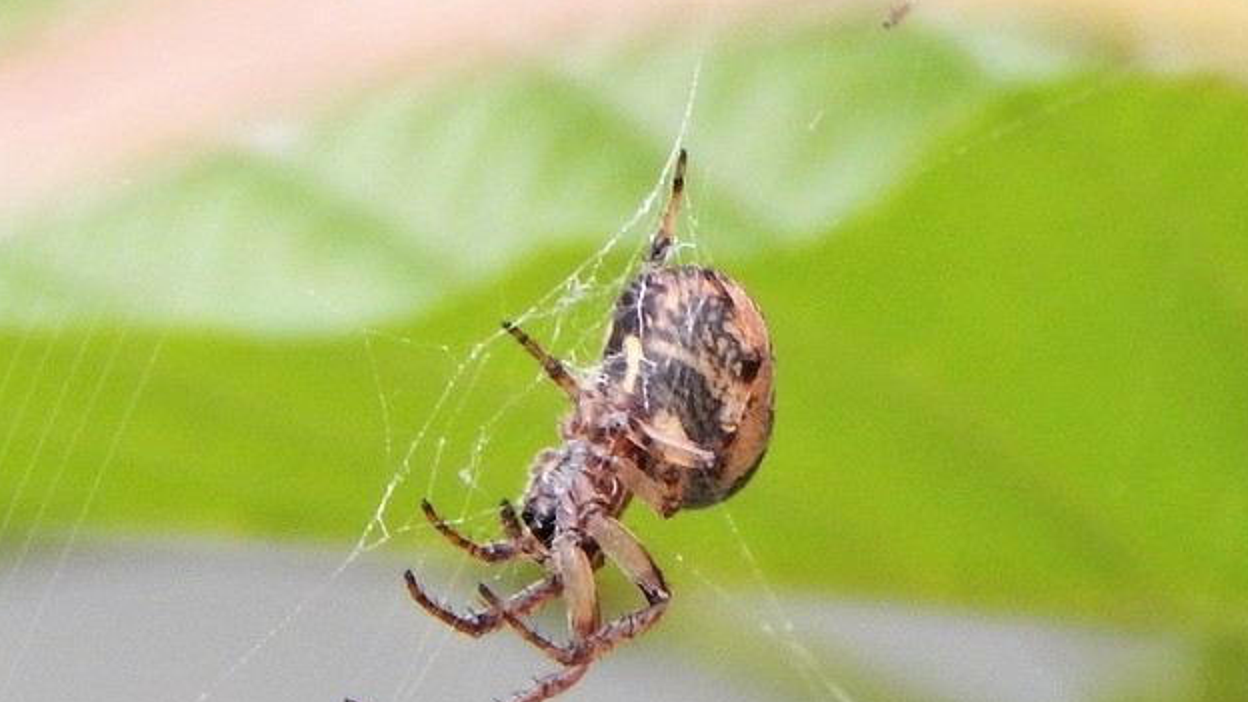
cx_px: 670
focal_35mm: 515
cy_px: 456
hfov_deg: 4.2
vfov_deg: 2.4
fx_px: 17042
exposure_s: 1/250
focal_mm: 62.2
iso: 180
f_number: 5.7
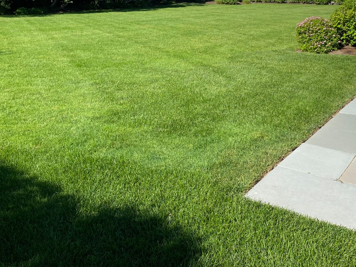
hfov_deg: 45.7
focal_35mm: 41
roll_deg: -1.9
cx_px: 190
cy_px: 58
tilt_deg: -8.6
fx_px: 422
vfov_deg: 34.2
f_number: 1.8
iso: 32
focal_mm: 4.25
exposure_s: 1/2410
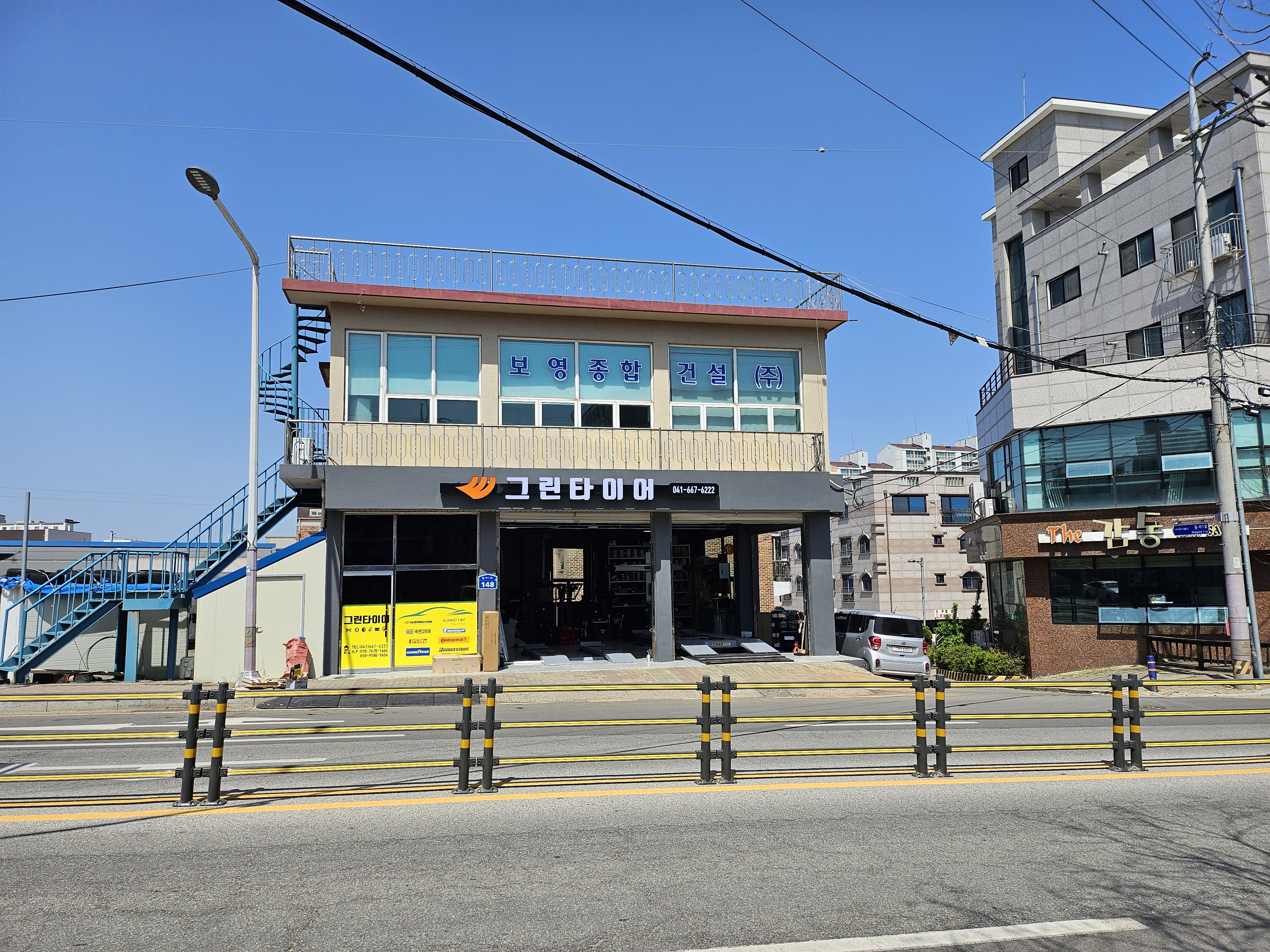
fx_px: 881
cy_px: 476
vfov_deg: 56.8
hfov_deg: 71.6
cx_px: 635
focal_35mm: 24
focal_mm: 5
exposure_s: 1/3903
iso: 50
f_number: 1.8
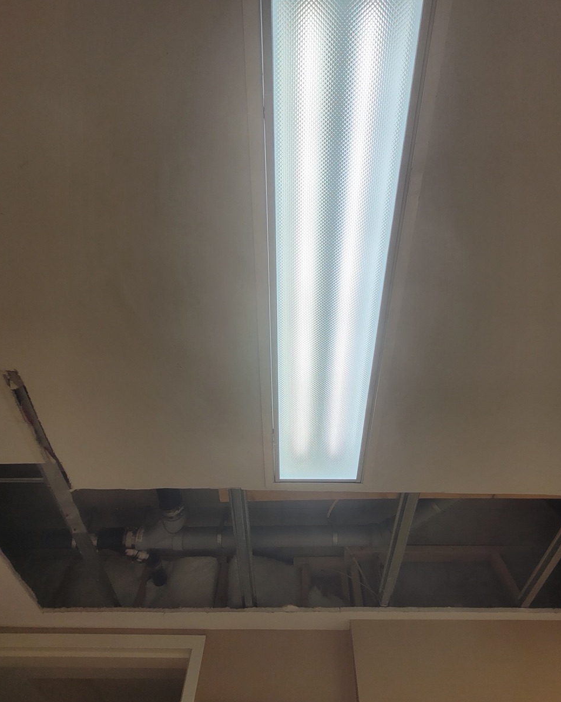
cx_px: 294
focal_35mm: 17
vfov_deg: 89.6
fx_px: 353
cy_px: 352
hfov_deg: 76.9
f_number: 2.2
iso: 40
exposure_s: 1/60
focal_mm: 1.74
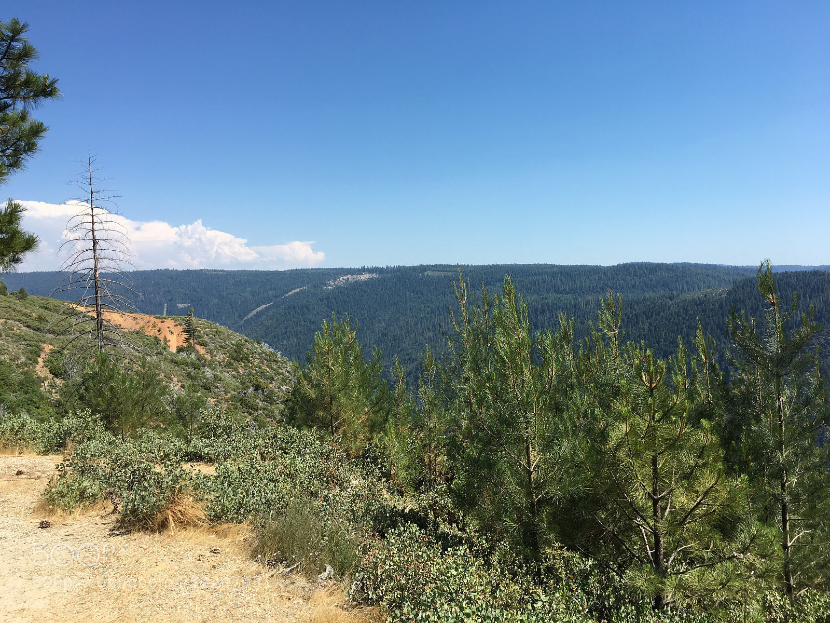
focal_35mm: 29
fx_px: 695
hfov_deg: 61.7
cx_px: 415
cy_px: 312
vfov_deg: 48.2
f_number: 2.2
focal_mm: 4.15
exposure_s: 1/1241
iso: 25
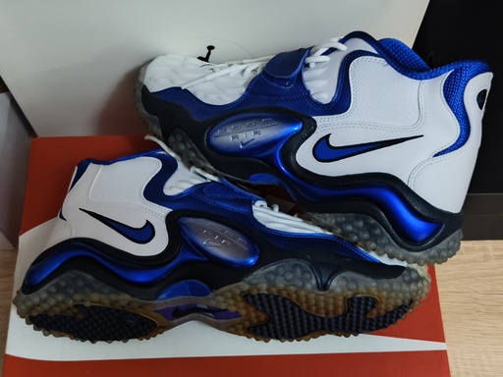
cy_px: 188
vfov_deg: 31.5
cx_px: 252
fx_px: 668
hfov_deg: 41.2
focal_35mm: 46
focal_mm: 6.18
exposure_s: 1/25
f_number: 1.65
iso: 1250
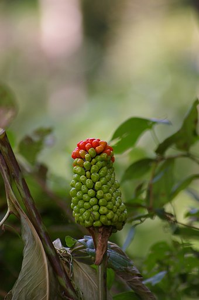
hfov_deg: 4.4
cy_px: 150
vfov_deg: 6.5
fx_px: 2619
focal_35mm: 315
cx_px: 100
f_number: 4.5
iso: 400
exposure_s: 1/180
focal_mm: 210
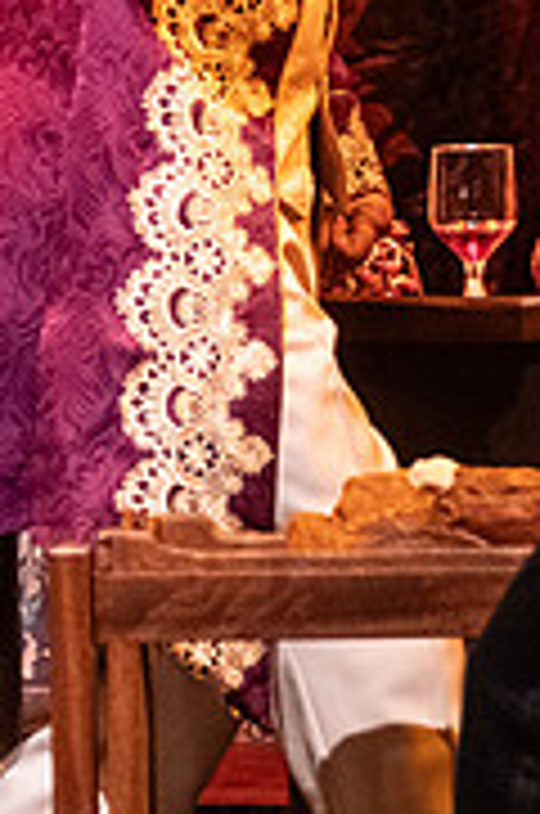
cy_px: -275
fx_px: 12986
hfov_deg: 2.4
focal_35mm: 575
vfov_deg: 3.6
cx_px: 356
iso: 2500
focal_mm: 90.6
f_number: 2.8
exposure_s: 1/250
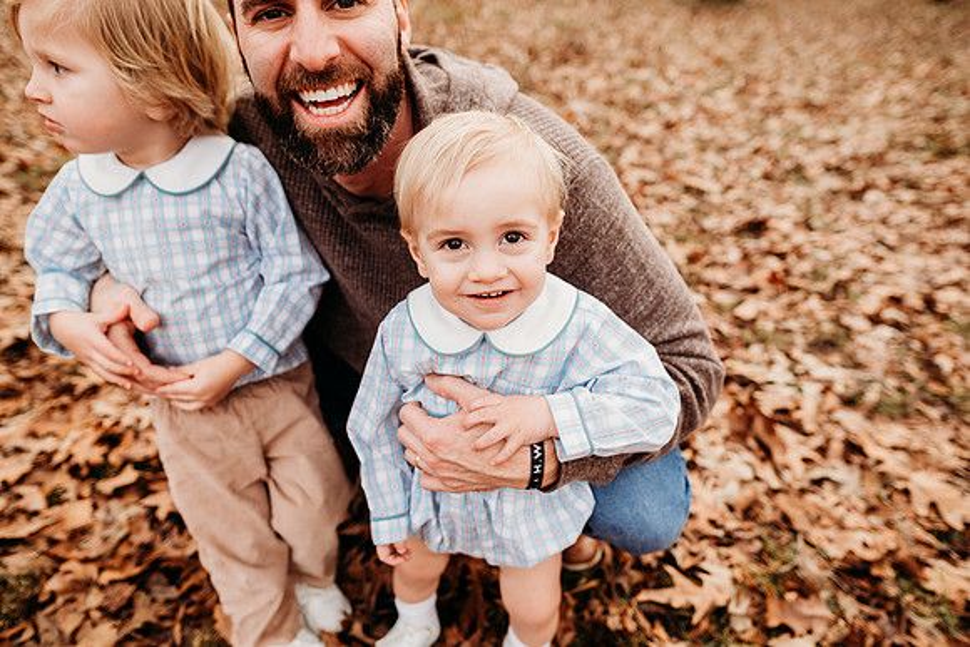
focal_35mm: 24
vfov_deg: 53.2
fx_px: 647
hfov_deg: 73.7
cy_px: 324
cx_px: 485
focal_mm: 24
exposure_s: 1/250
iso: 125
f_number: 3.2
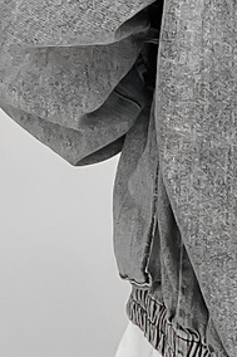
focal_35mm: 170
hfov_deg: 7.9
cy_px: 395
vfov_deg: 11.9
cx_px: 361
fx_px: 1681
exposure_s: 1/120
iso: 32
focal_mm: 3
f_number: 1.8
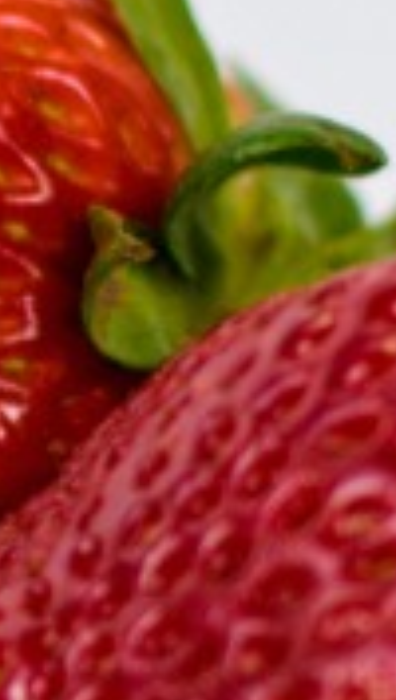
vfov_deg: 3.8
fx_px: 10531
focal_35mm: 566
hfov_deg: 2.1
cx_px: -899
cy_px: 726
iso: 100
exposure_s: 1/160
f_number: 2.8
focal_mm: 50
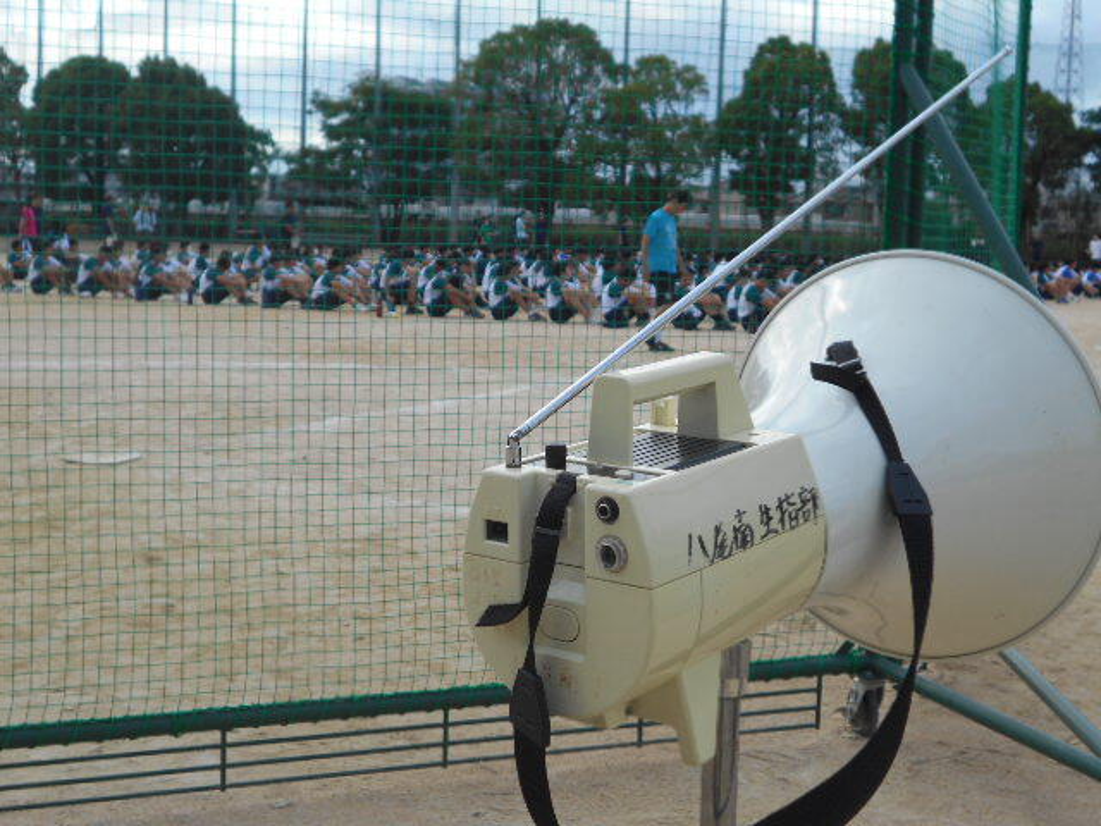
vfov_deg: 29.1
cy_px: 413
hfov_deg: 38.2
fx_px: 1590
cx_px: 550
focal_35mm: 50
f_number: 4.5
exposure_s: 1/640
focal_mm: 8.8
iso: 80
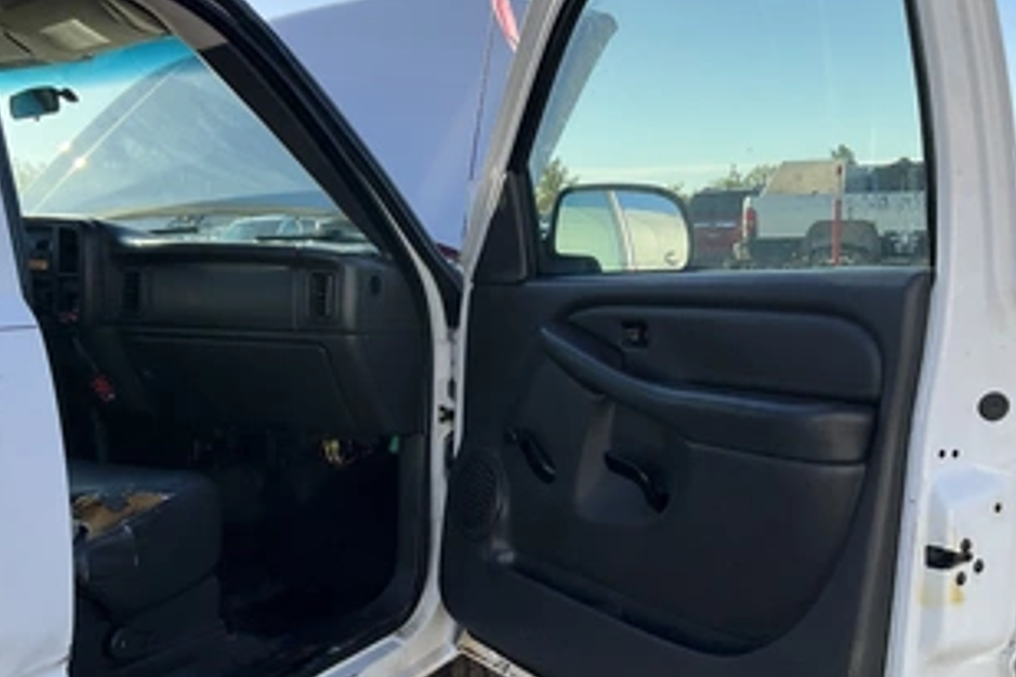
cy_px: 411
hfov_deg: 49.1
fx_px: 1101
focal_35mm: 39
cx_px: 385
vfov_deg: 34.1
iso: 25
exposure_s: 1/691
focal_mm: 3
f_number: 1.8
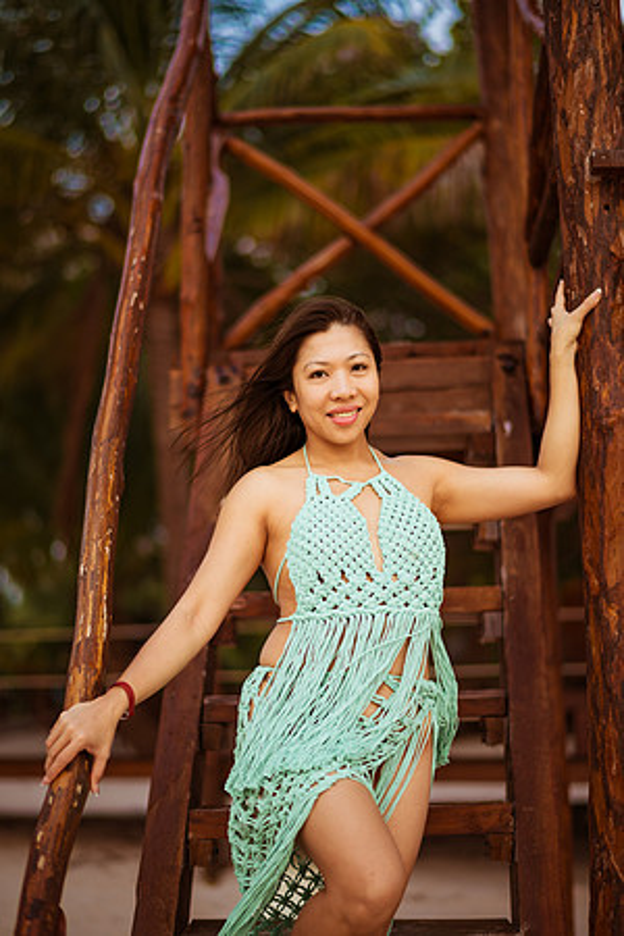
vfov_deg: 34.5
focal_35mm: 58
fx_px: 1508
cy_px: 468
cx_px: 312
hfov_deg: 23.4
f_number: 1.4
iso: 200
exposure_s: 1/320
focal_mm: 58
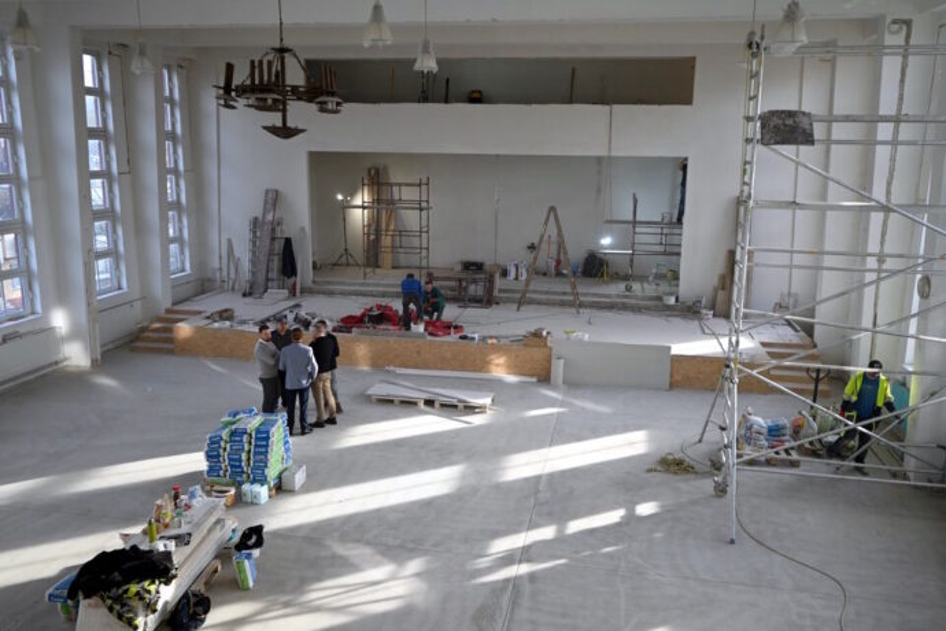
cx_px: 473
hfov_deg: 62.8
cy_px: 316
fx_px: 775
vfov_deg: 44.3
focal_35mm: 30
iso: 400
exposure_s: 1/250
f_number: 4.5
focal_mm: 29.5
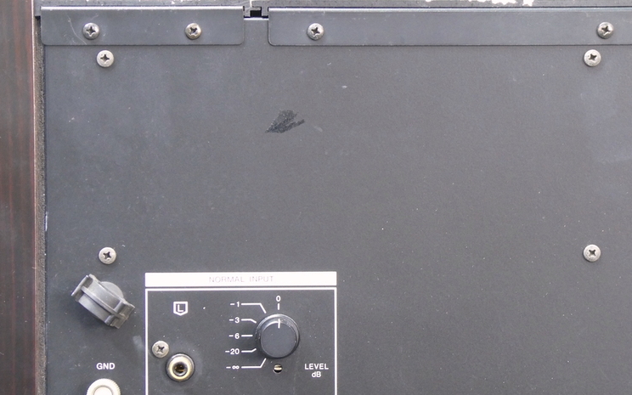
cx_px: 341
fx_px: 2497
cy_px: 261
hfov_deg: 14.4
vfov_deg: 9.0
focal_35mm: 145
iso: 200
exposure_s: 1.6
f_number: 5.1
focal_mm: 19
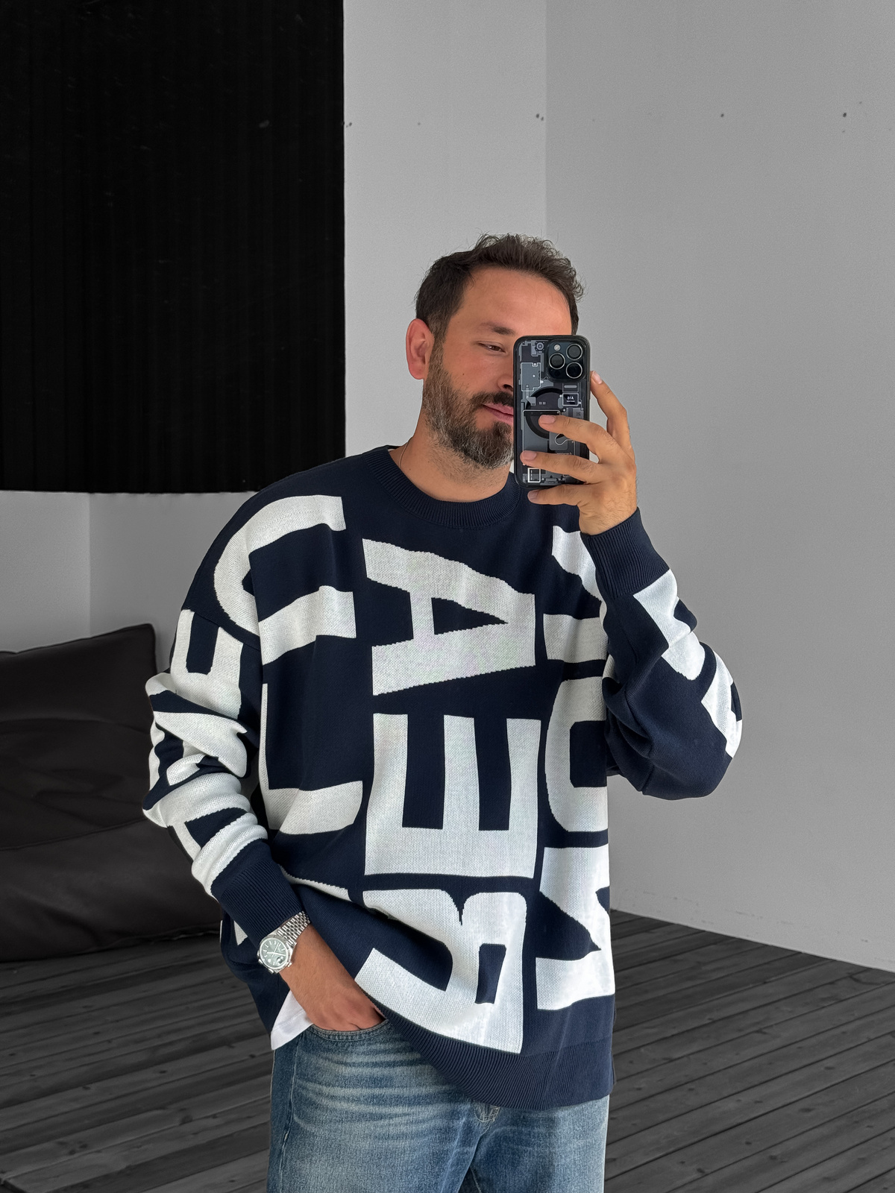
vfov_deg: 39.7
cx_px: 448
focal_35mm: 48
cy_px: 596
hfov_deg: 30.3
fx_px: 1655
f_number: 1.8
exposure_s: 1/210
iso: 64
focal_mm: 6.76
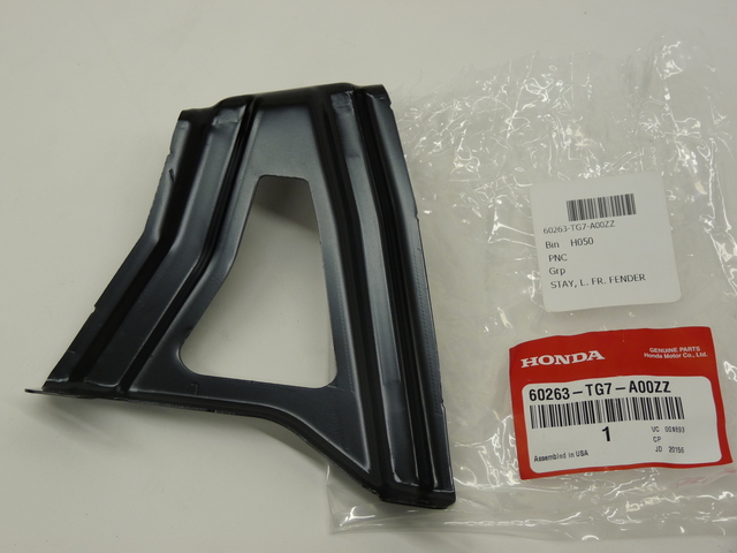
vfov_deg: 18.9
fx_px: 1661
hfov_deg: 25.0
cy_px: 276
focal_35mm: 78
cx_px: 368
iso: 100
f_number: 3.4
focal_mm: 13.8
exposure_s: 1/40
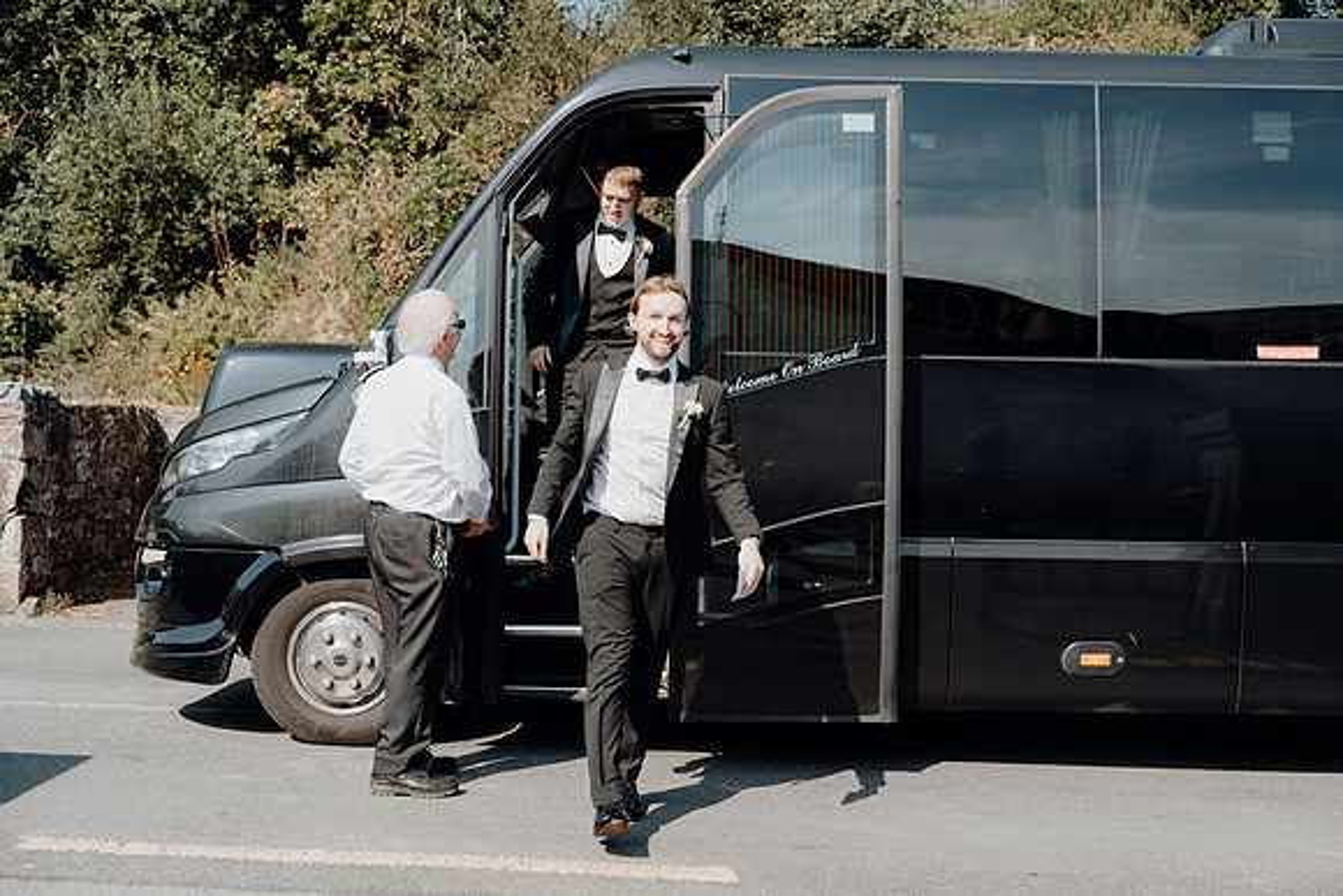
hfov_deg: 46.4
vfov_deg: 31.9
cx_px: 672
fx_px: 1568
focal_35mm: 42
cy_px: 448
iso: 125
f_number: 3.5
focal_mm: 42
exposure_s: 1/640
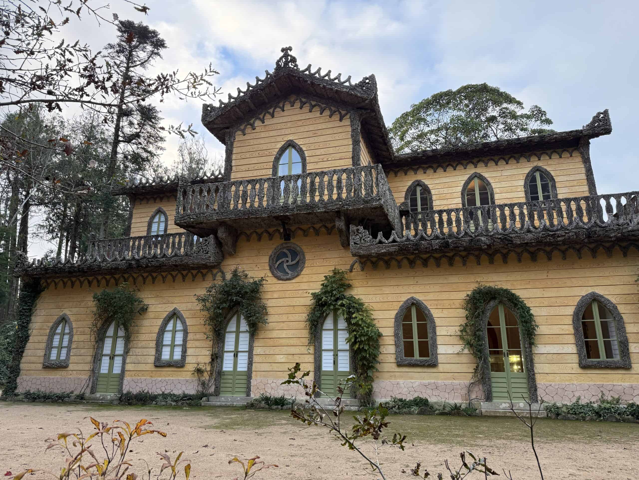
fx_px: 443
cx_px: 320
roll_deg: -1.6
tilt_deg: +16.5
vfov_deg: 56.8
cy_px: 240
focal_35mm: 24
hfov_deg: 71.6
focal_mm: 6.76
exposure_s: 1/293
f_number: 1.78
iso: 100
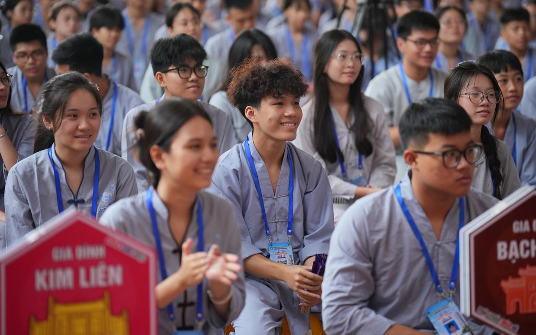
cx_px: 268
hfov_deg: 15.1
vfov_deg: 9.5
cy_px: 163
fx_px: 2016
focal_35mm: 138
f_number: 2.8
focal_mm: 135
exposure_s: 1/200
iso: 1000
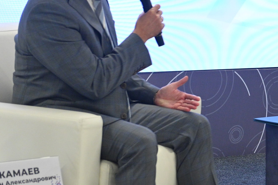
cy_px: 8
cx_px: 420
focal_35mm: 161
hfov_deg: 12.2
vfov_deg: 8.5
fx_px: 1243
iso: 1600
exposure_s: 1/250
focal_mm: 52
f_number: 4
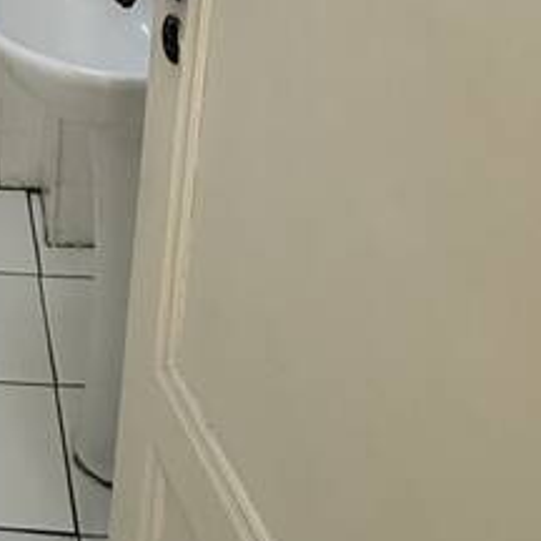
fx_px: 1096
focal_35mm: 62
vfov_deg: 24.9
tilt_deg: -14.8
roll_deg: +1.9
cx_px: -183
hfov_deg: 24.0
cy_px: -113
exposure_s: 1/120
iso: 250
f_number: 2.2
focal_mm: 2.22
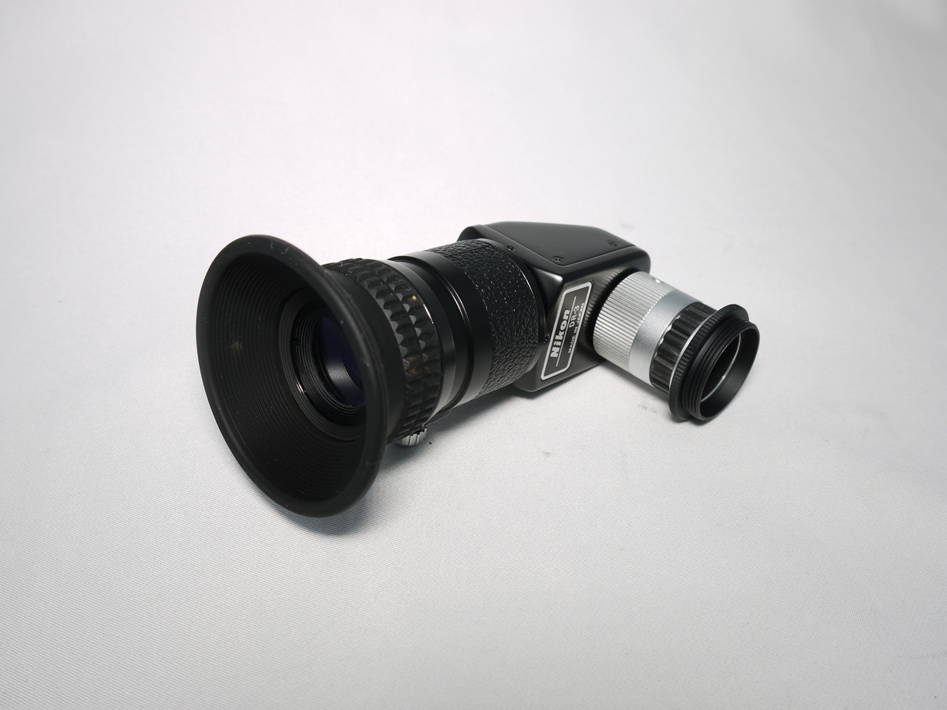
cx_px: 474
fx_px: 985
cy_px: 355
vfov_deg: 39.7
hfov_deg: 51.4
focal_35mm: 36
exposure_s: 1/20
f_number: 8
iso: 100
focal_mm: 18
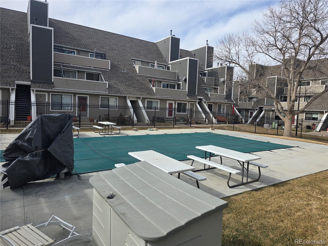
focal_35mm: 23
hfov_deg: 73.9
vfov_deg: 58.9
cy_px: 123
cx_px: 164
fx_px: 218
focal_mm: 6.3
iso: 12
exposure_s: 1/664
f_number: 1.7
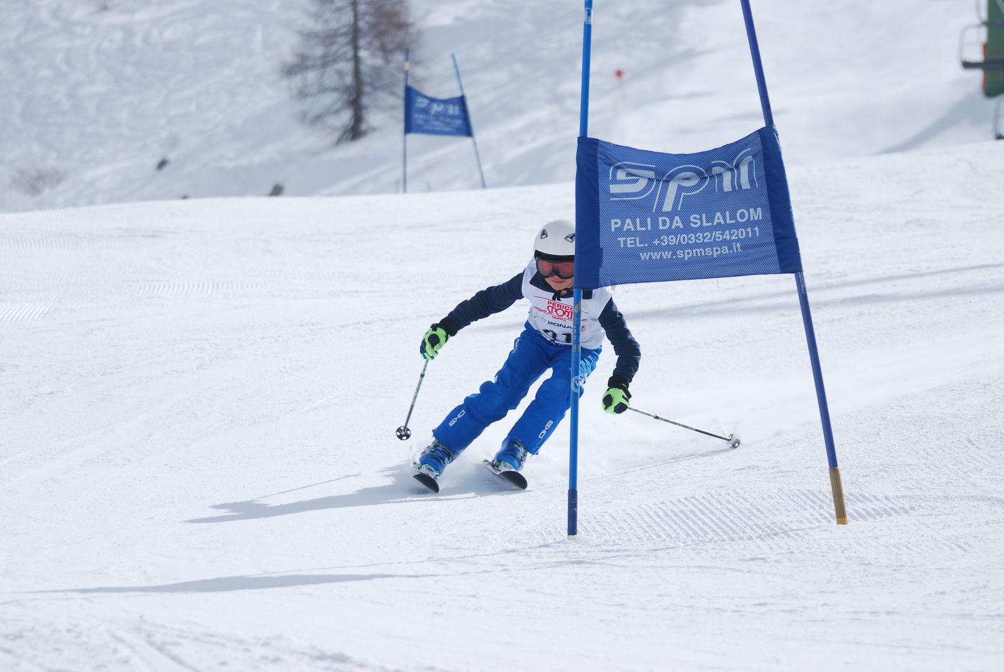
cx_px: 502
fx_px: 6911
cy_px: 336
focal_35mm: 248
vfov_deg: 5.6
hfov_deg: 8.3
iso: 100
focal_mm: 165
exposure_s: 1/1250
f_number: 5.3
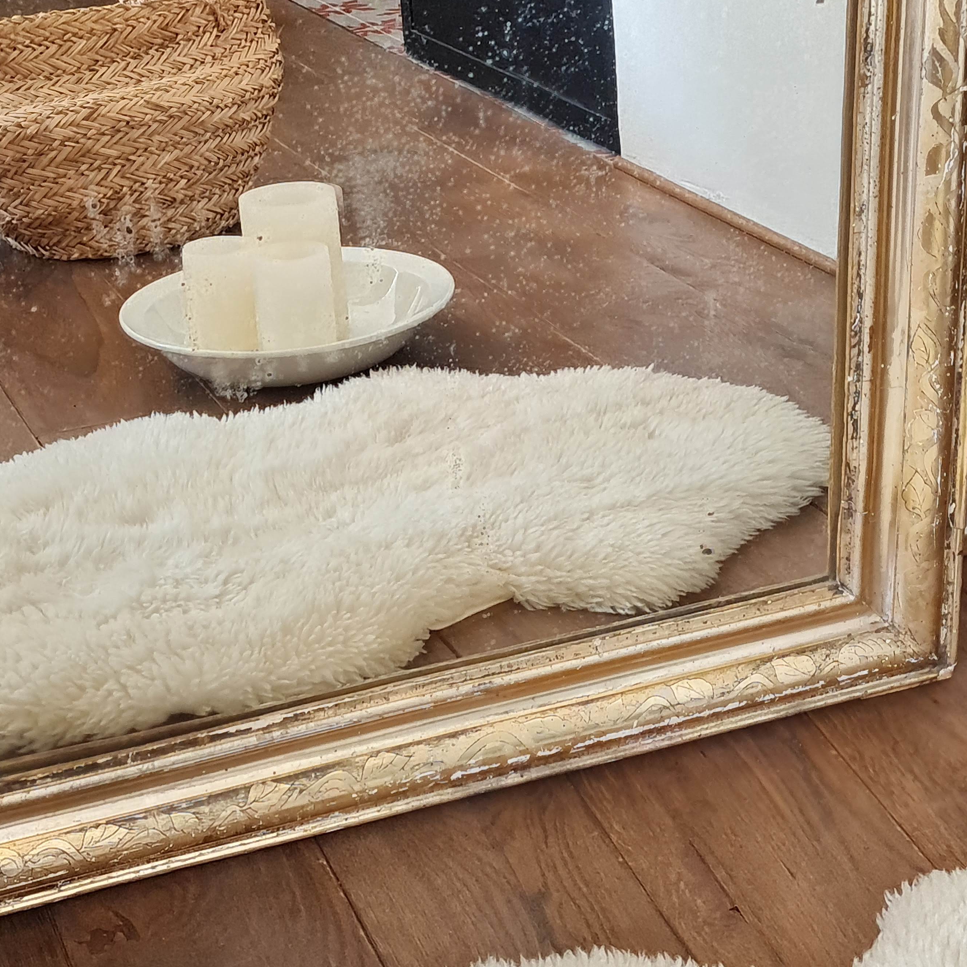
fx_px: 1106
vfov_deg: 47.2
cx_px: 426
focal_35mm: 35
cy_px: 461
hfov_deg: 47.1
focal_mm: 5.4
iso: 160
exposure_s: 1/100
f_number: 1.8
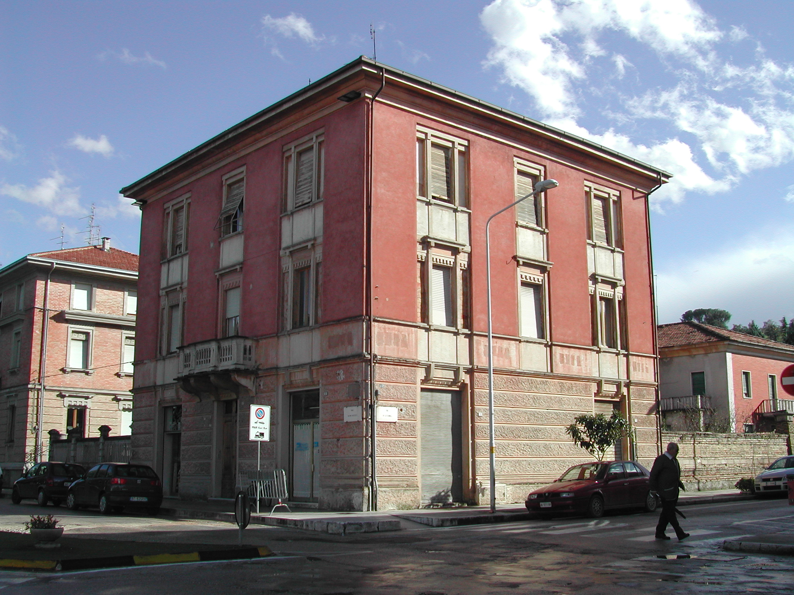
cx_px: 397
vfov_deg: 37.7
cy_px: 298
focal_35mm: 38
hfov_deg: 49.0
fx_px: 872
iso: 100
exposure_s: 1/211
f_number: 7.6
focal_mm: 8
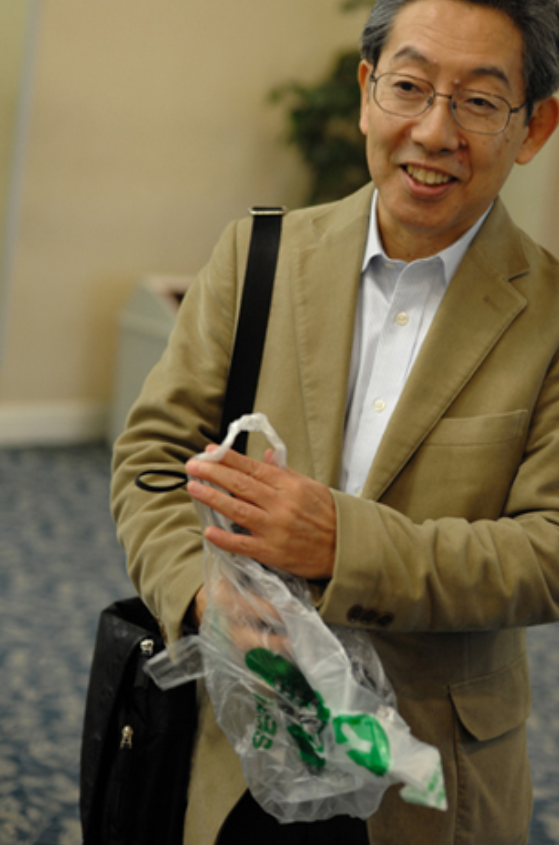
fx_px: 1615
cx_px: 350
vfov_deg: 29.1
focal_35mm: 69
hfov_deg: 19.6
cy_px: 273
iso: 800
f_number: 2.8
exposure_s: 1/100
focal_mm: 50
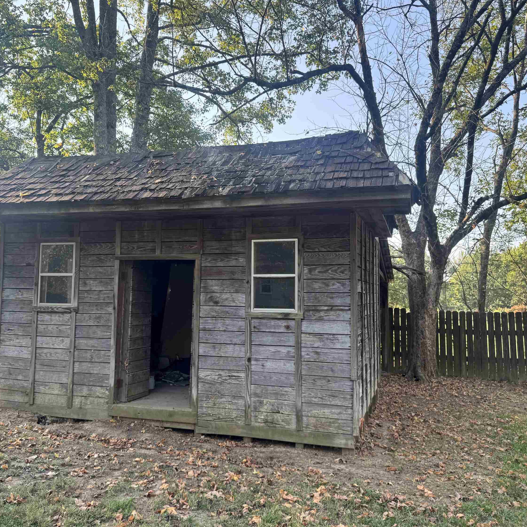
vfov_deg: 55.6
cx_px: 248
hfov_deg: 55.6
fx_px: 500
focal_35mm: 29
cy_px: 261
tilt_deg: +3.5
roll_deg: -1.1
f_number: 1.78
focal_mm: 6.76
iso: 80
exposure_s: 1/562
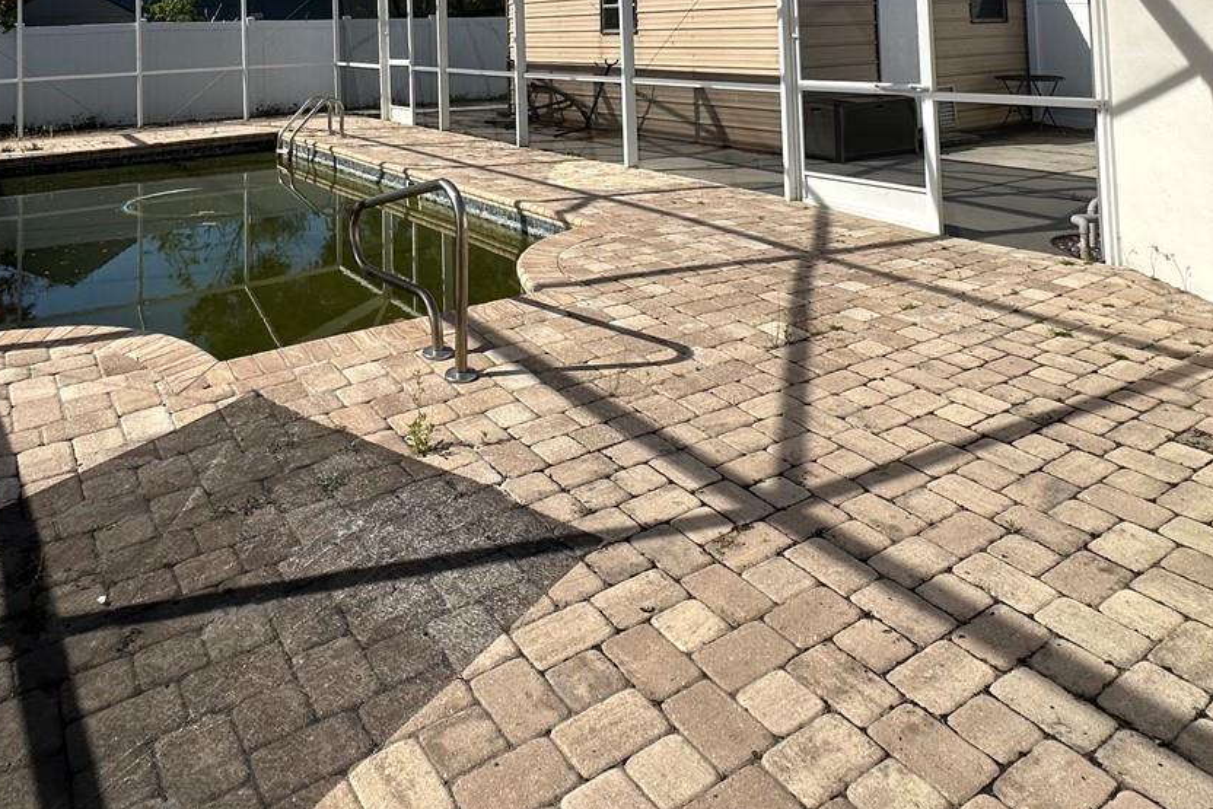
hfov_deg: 65.5
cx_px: 588
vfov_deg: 39.9
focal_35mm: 28
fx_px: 944
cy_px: -26
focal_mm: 2.22
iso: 50
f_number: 2.2
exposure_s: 1/1689
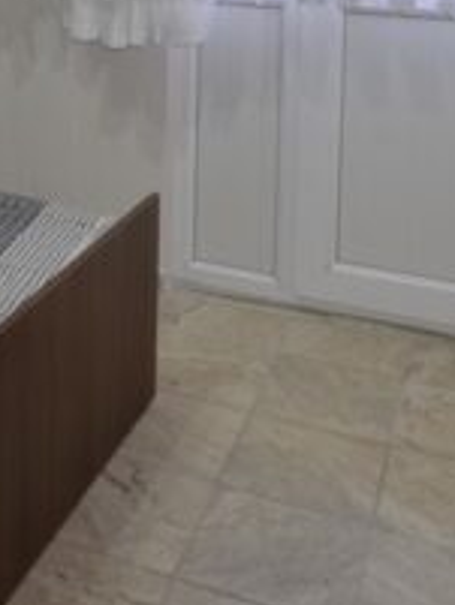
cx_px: -57
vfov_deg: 31.2
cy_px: -53
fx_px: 963
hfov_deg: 24.6
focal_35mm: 55
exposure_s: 1/125
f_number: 3.5
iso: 250
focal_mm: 10
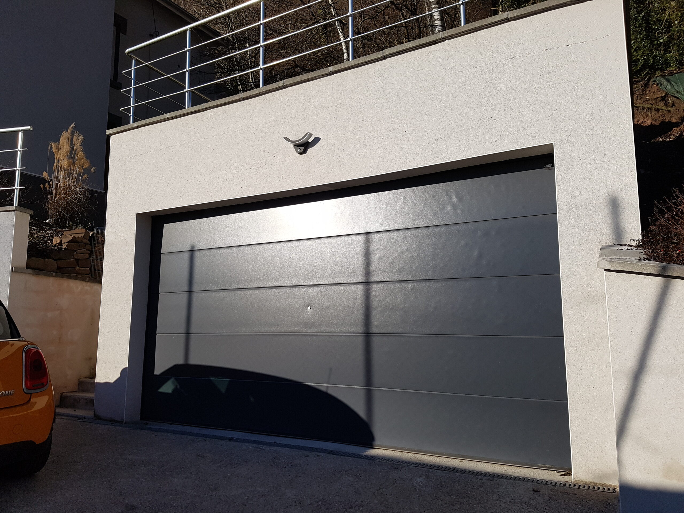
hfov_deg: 67.3
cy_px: 256
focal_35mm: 26
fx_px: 514
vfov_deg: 53.1
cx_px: 342
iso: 50
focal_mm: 4.2
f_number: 1.7
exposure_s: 1/4368
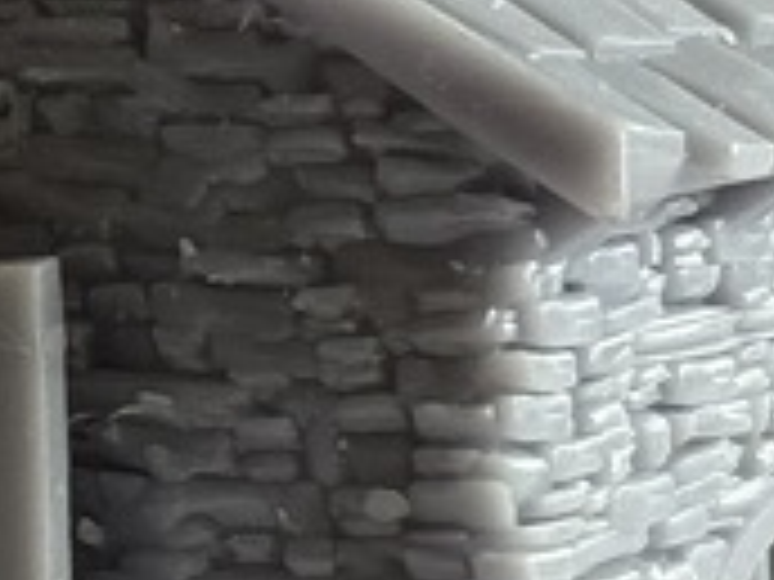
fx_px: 6395
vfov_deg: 5.2
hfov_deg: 6.8
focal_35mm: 286
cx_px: -410
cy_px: 764
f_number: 1.78
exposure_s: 1/60
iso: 200
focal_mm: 6.76
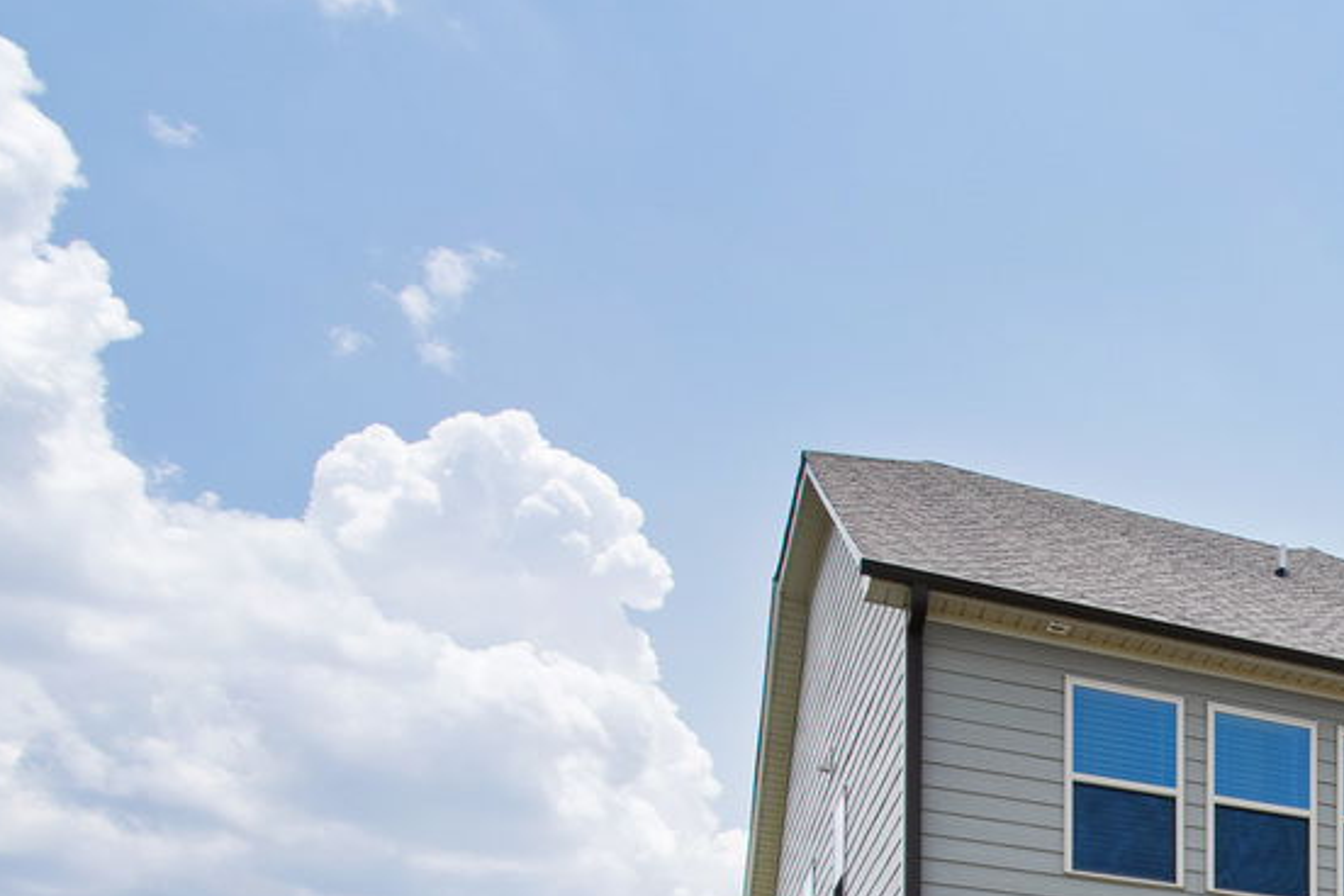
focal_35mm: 44
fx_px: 1643
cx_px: 1712
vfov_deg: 25.1
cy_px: 1249
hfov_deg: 33.6
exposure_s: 1/200
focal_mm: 10
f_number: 8
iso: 100
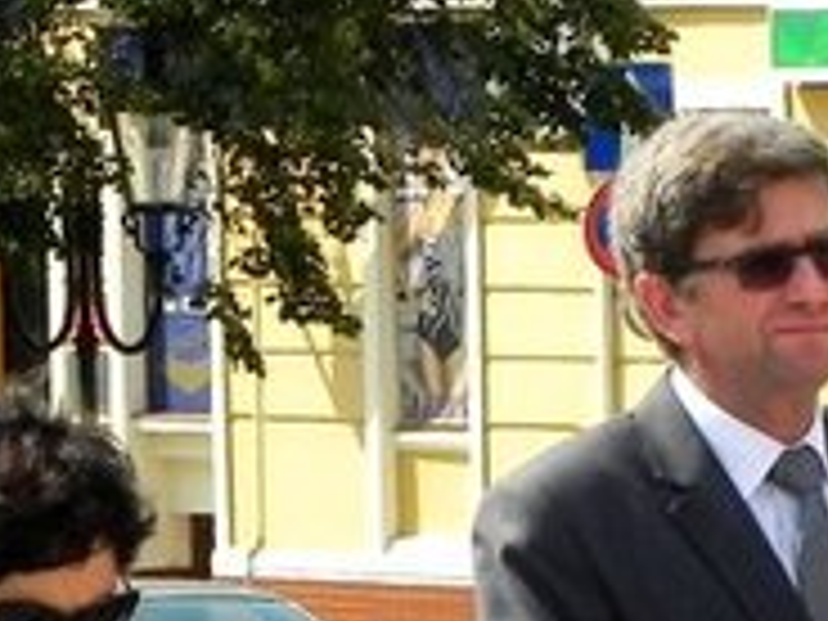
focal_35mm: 749
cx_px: 621
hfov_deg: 2.6
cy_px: 639
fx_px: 17916
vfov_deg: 2.0
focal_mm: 37.7
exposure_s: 1/358
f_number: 6.3
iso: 160
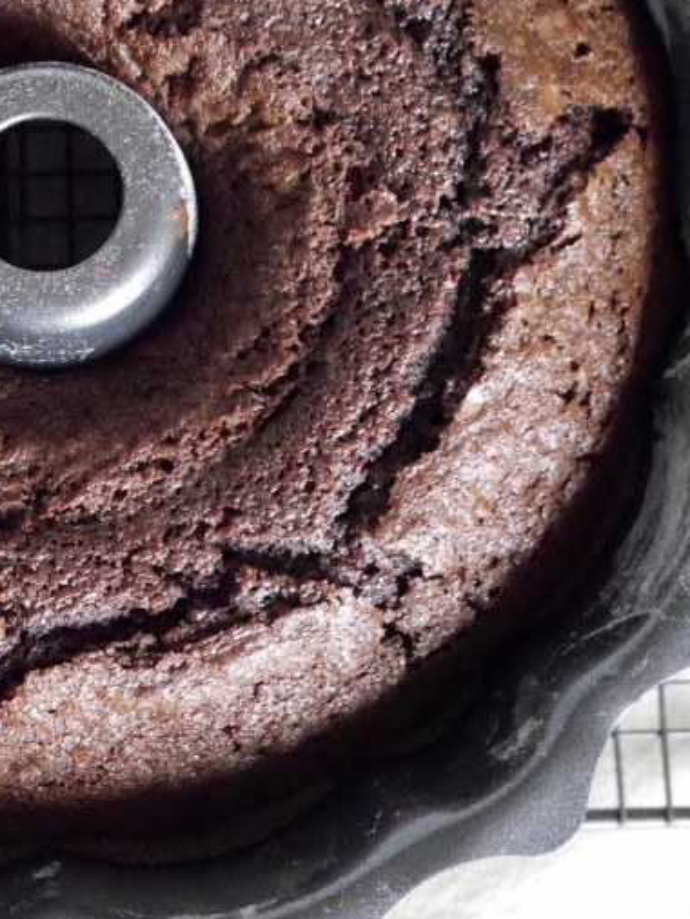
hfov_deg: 17.1
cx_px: 37
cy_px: 191
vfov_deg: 22.7
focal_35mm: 85
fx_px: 2257
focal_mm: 21
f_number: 4.6
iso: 3200
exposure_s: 1/13
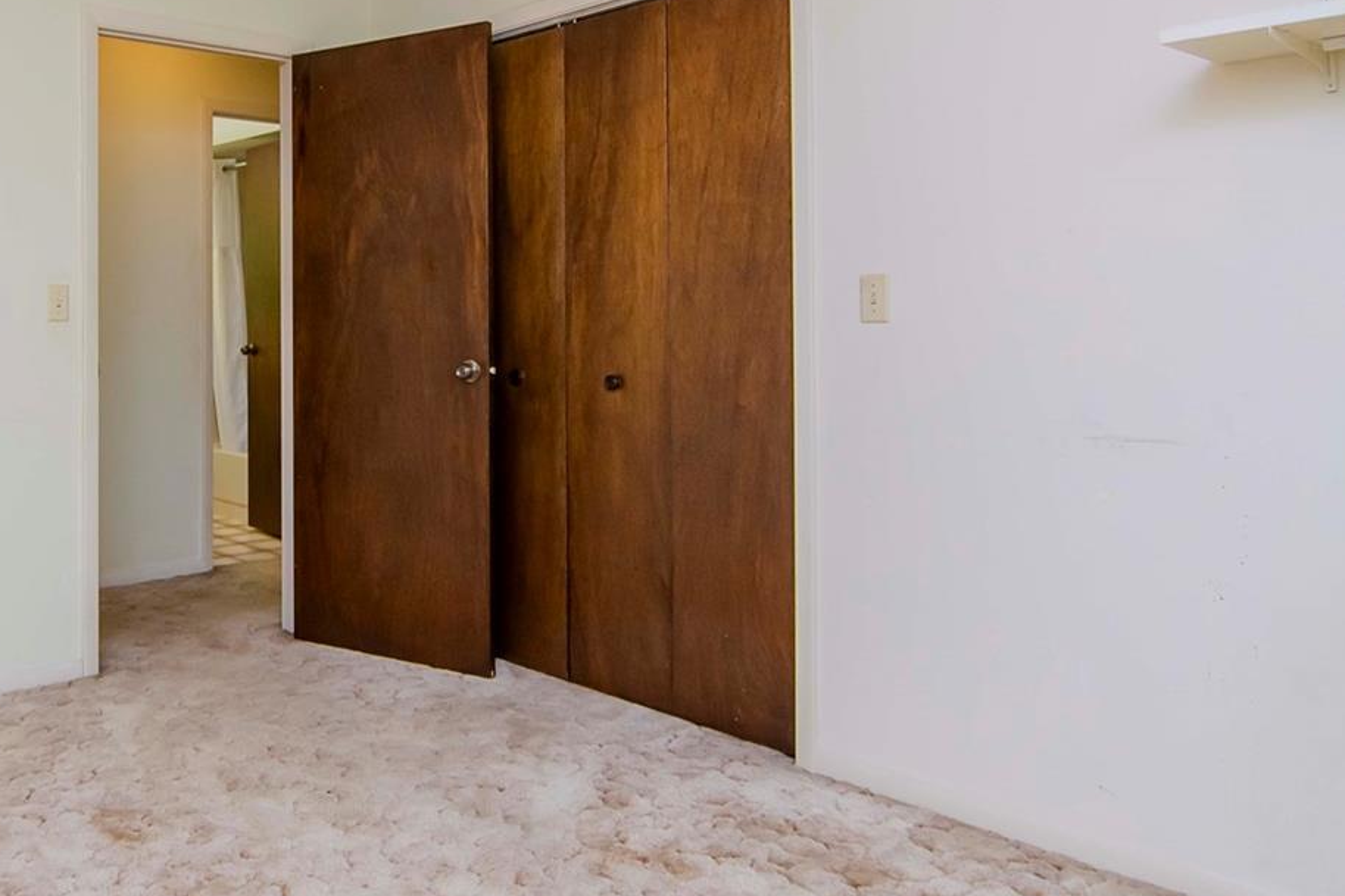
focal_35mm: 29
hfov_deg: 59.8
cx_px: 306
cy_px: 291
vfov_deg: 44.4
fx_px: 1079
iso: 500
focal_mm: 11
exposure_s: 1/60
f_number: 8
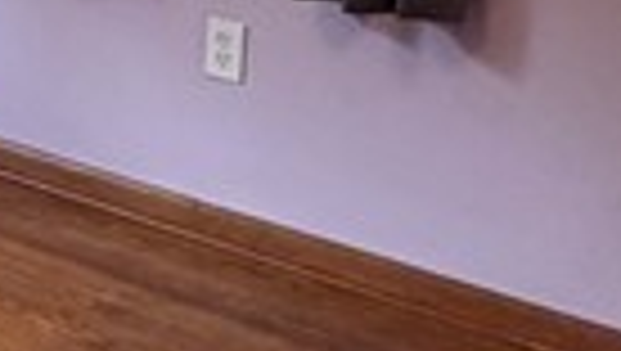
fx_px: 1863
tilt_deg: -2.7
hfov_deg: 13.7
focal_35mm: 113
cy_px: -364
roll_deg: -1.4
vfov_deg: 9.9
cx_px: -860
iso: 250
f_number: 2.2
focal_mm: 2.22
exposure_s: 1/121
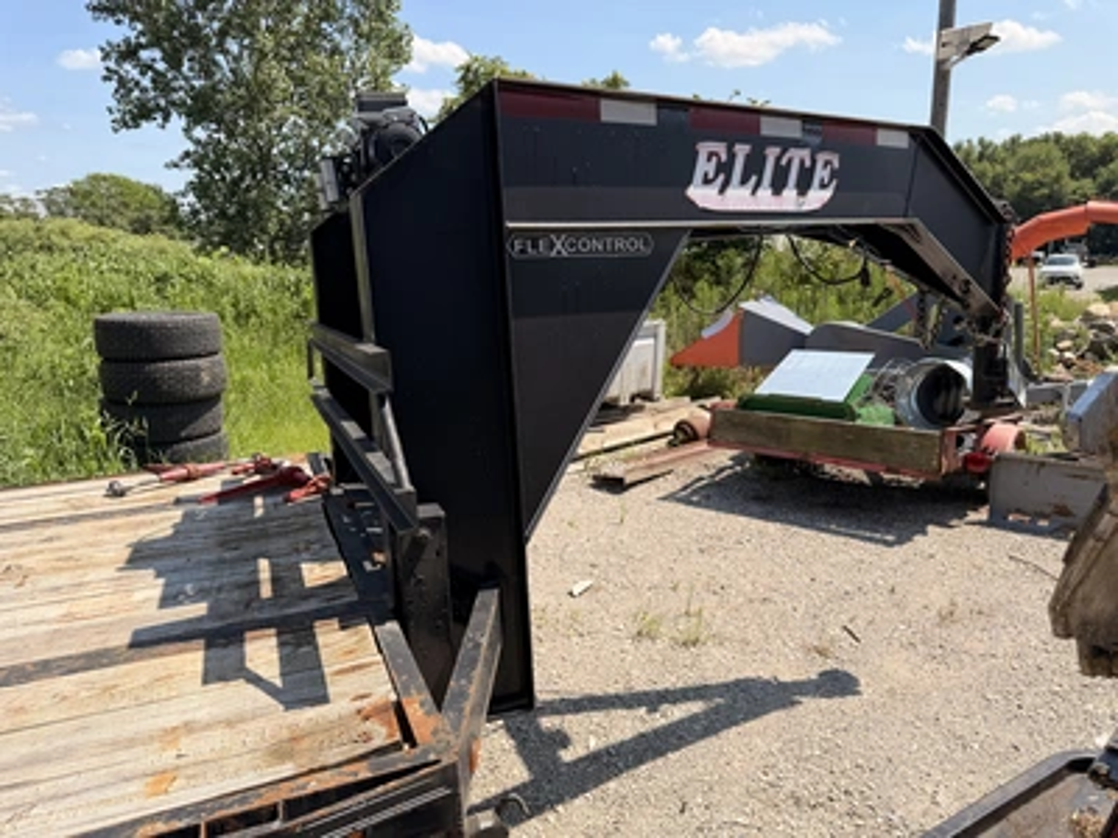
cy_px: 419
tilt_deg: -10.3
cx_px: 559
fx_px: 775
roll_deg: -1.3
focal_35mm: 24
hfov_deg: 71.6
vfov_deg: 56.8
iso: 80
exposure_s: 1/3425
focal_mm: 6.76
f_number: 1.78
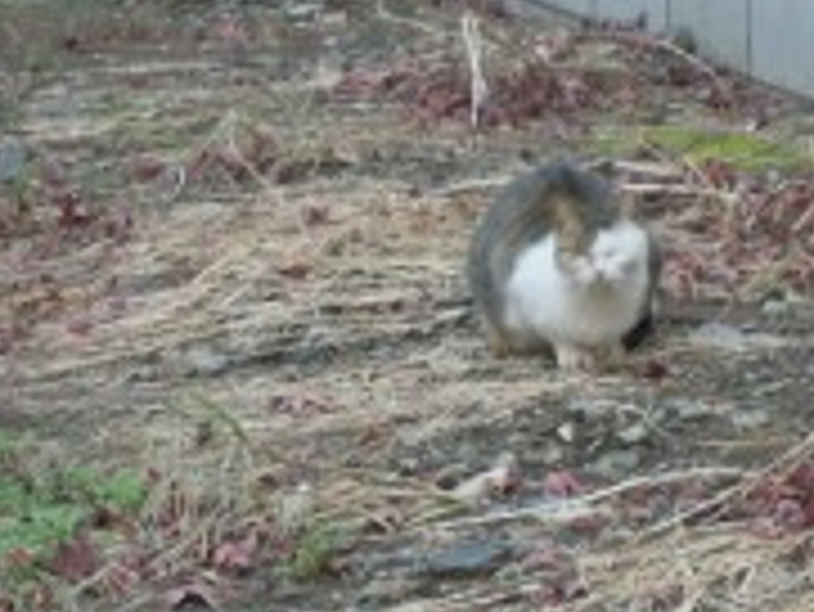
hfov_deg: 7.3
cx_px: 558
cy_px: 340
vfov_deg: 5.5
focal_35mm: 271
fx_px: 6377
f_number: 6.6
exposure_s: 1/100
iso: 640
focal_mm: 25
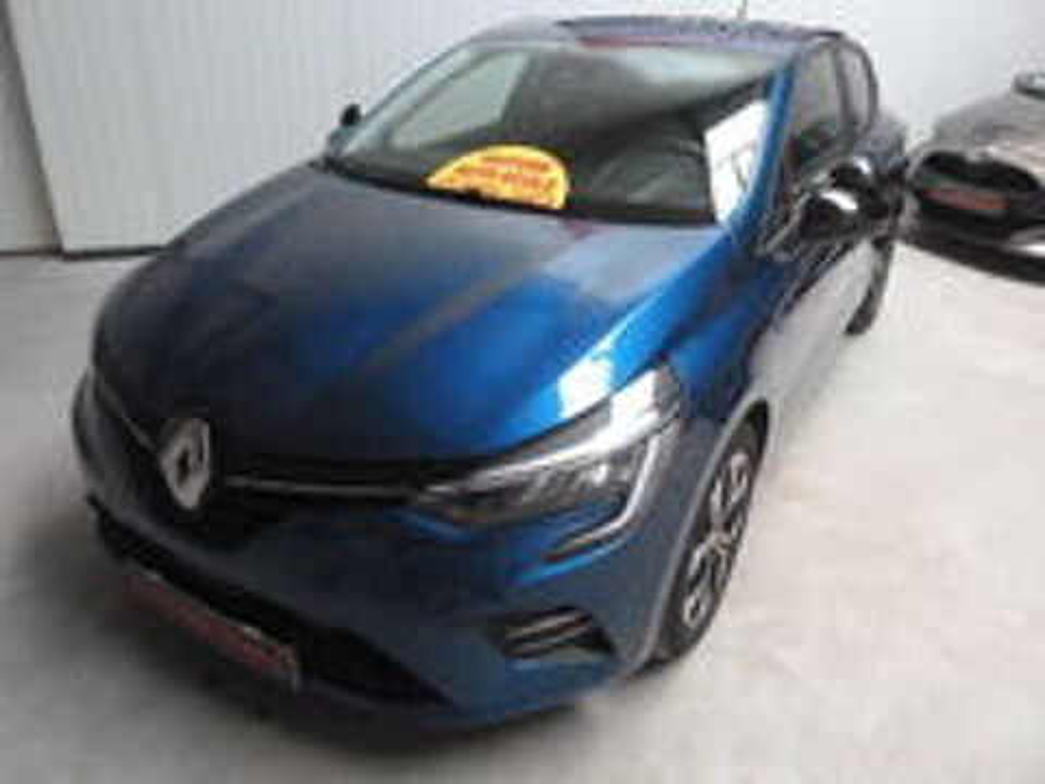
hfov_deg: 69.4
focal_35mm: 25
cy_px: 392
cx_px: 522
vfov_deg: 54.9
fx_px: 755
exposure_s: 1/125
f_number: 3.3
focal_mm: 4.1
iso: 1600
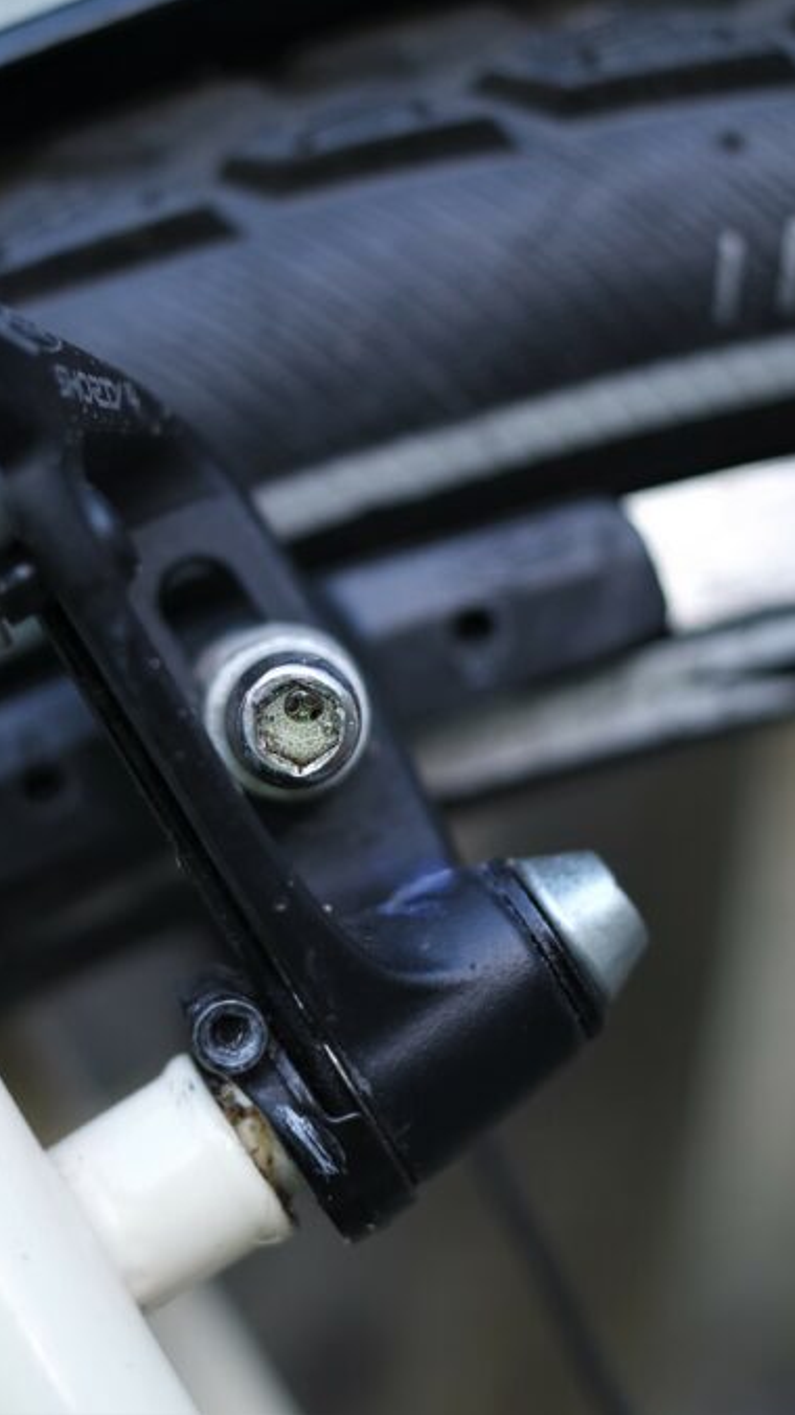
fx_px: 2737
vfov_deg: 29.0
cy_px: 702
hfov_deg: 16.5
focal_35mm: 73
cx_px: 326
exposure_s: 1/160
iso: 100
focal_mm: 30
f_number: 2
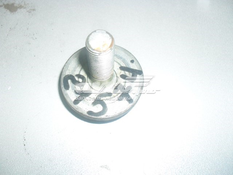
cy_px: 88
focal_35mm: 35
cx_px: 116
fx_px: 236
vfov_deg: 40.7
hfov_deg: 52.6
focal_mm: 6.3
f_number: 3.2
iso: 200
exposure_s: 1/45
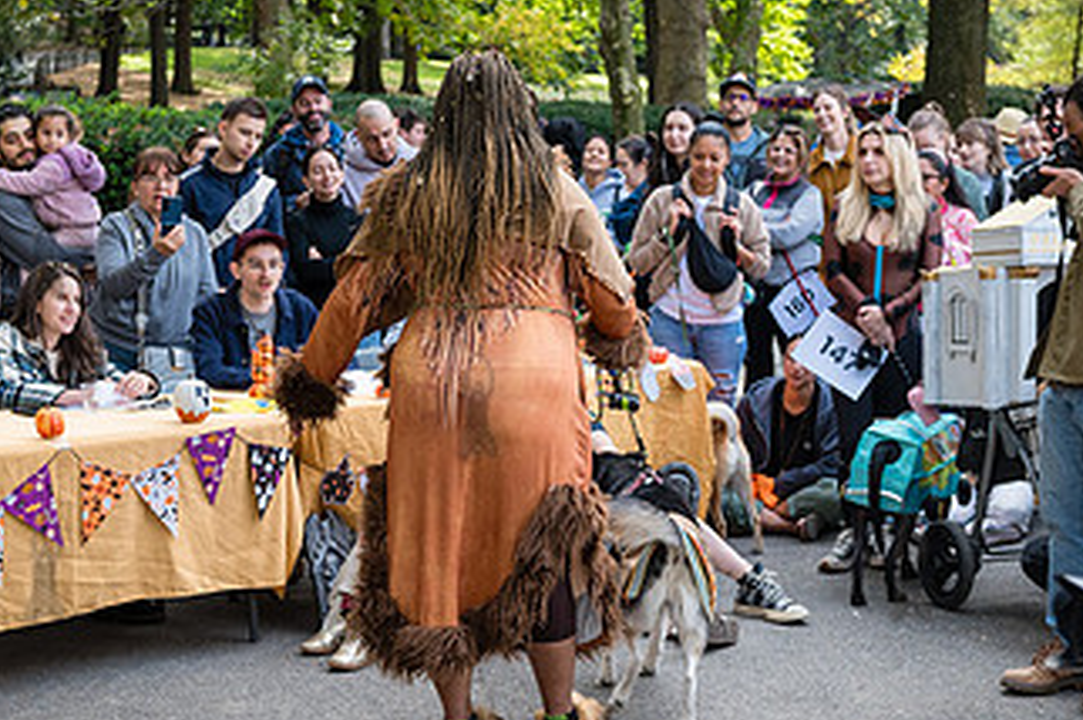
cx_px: 474
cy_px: 400
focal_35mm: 72
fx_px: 2164
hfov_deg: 28.1
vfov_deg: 18.9
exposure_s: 1/800
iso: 1000
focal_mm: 40
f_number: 4
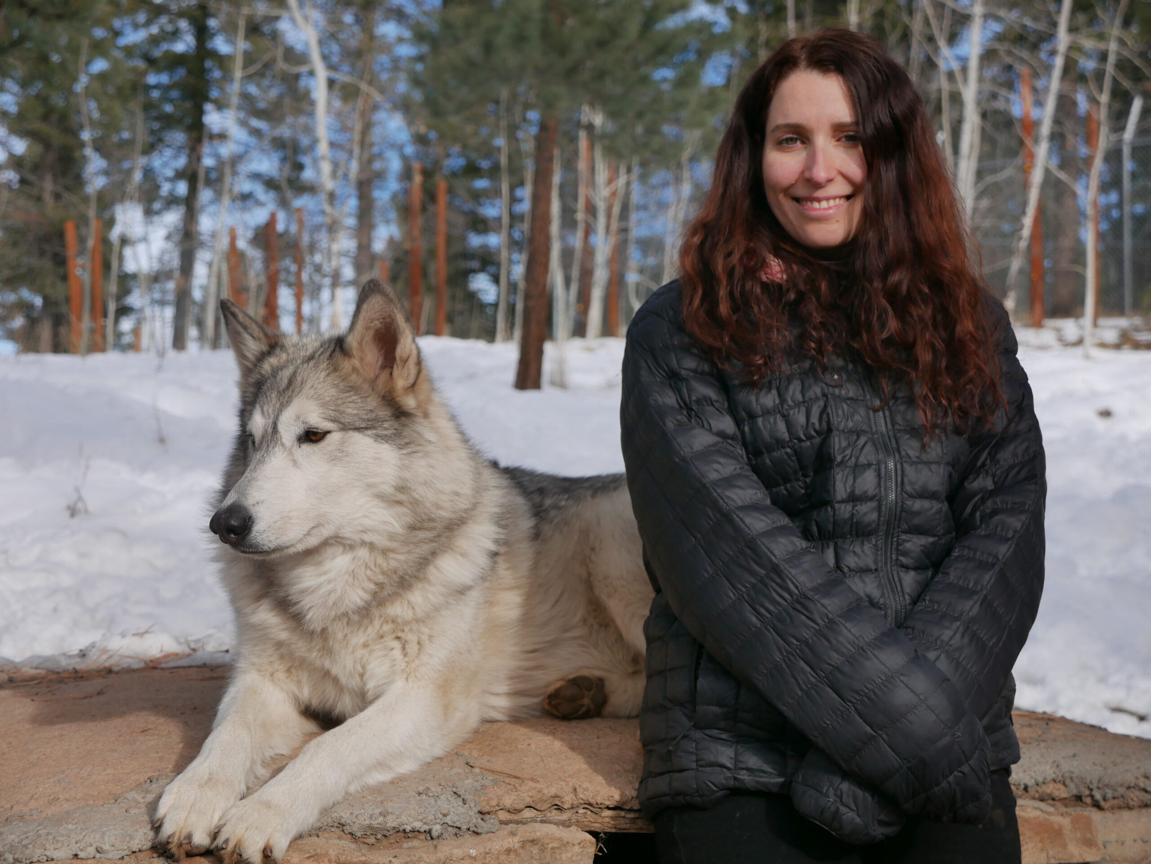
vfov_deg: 21.0
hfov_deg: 27.8
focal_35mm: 70
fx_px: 2328
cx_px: 576
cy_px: 432
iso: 200
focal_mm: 35
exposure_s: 1/1000
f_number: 4.5
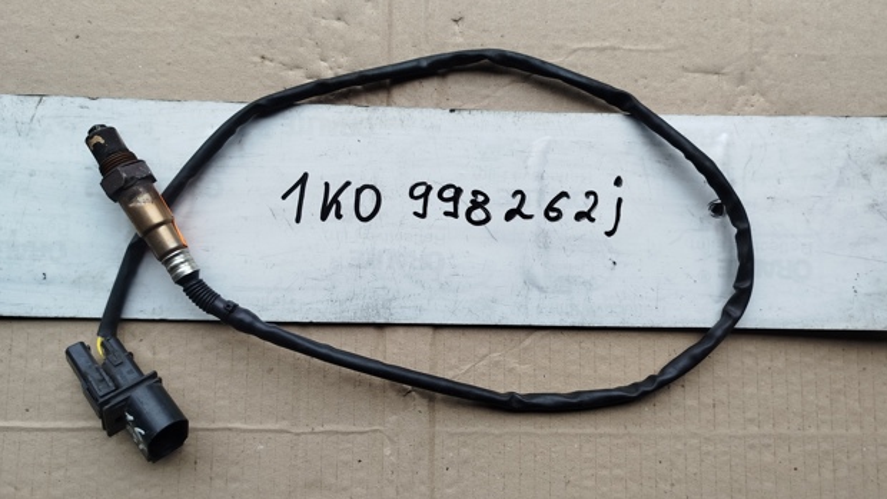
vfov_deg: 42.9
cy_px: 237
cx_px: 435
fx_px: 635
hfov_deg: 69.8
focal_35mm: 27
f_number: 1.7
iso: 100
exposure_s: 1/100
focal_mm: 5.31
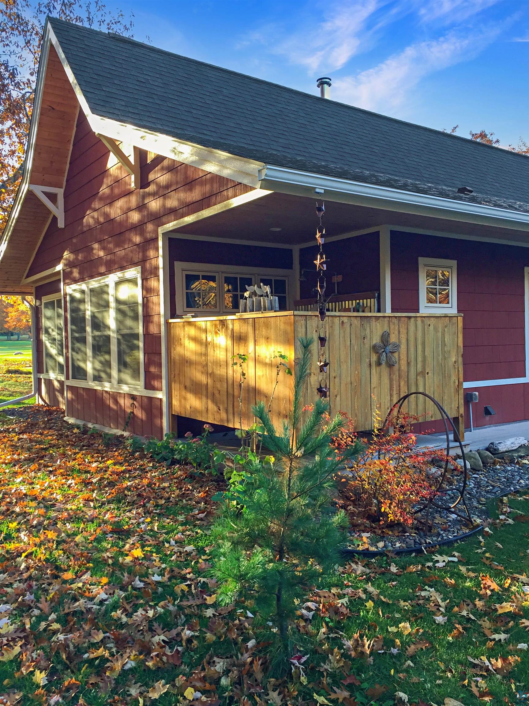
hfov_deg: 48.2
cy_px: 353
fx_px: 591
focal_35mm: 29
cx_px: 264
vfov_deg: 61.7
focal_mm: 4.15
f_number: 2.2
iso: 32
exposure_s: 1/120
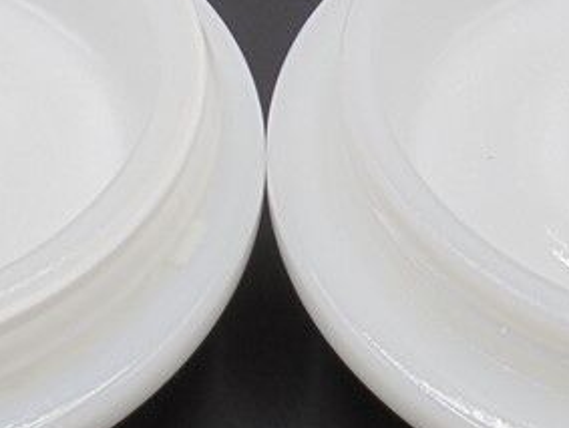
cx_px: 227
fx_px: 1778
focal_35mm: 108
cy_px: 132
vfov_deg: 13.7
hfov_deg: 18.2
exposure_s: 1/160
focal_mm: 6.1
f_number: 4
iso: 100
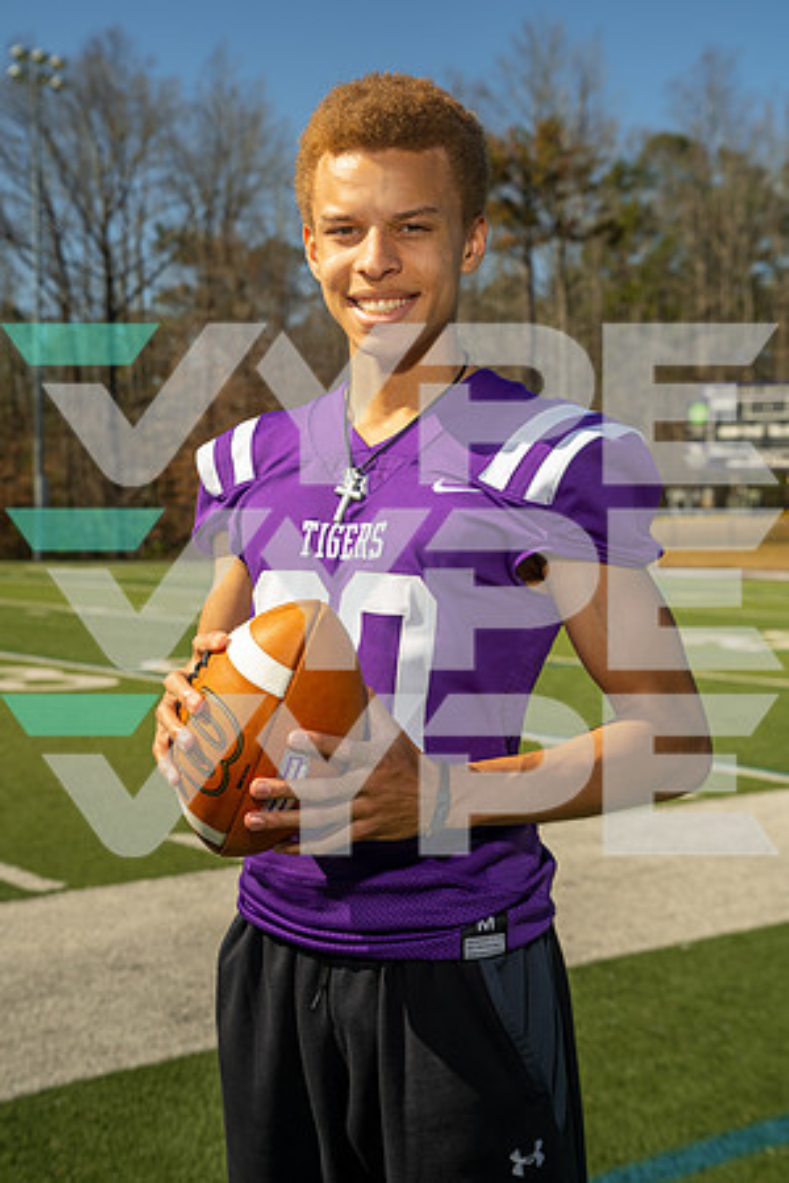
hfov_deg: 26.5
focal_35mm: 51
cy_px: 592
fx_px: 1676
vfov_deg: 38.9
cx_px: 394
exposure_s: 1/125
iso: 100
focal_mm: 51
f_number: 5.6
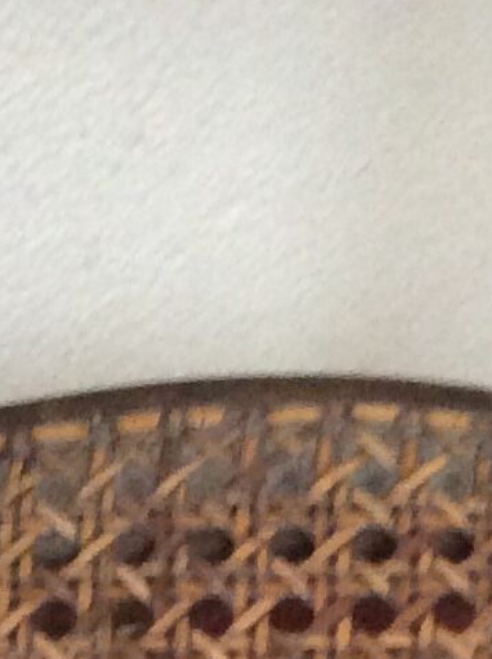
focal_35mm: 174
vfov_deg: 10.7
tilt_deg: -70.4
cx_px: 264
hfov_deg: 8.5
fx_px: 3308
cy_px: 1195
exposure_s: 1/25
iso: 250
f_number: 2.4
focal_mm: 3.3
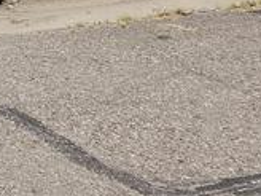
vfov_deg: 11.6
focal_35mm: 112
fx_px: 844
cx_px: -355
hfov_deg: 13.3
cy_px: -217
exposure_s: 1/801
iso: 10
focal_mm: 6.3
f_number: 1.7
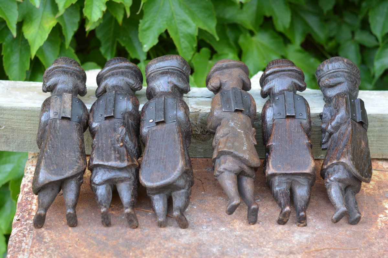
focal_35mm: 75
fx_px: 808
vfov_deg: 18.2
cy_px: 129
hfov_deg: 27.0
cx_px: 194
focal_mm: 50
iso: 100
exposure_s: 1/30
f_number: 2.8
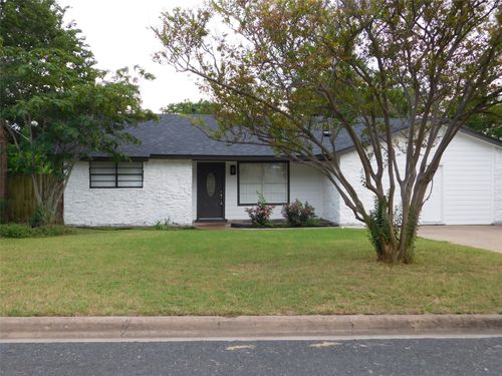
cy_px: 188
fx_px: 580
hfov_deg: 46.8
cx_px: 251
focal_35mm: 40
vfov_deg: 36.0
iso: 125
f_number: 3.6
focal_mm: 7.1
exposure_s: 1/100
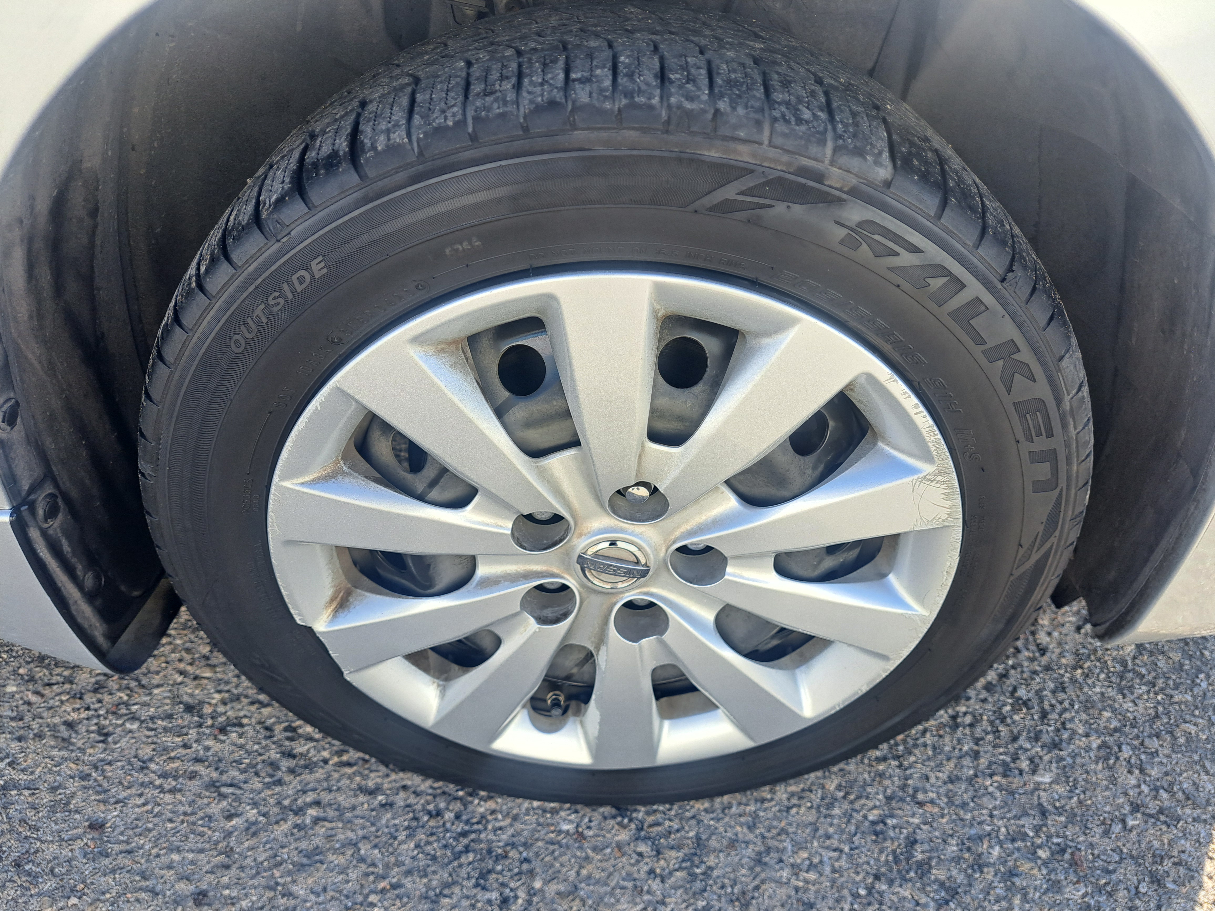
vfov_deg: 56.8
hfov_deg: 71.6
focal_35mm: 24
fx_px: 842
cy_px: 456
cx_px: 608
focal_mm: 5.23
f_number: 1.8
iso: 50
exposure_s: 1/292
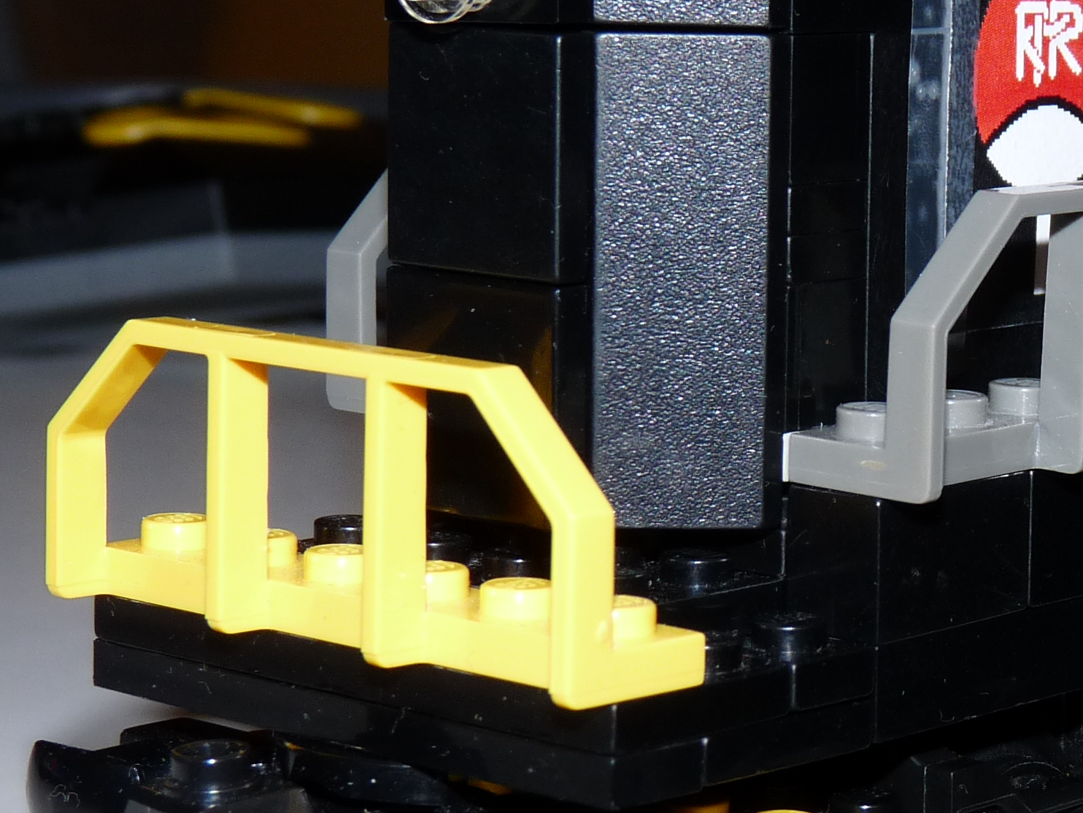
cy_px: 329
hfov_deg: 16.2
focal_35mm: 118
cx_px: 1162
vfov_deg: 12.6
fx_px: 3692
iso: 100
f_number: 4
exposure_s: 1/60
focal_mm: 8.5
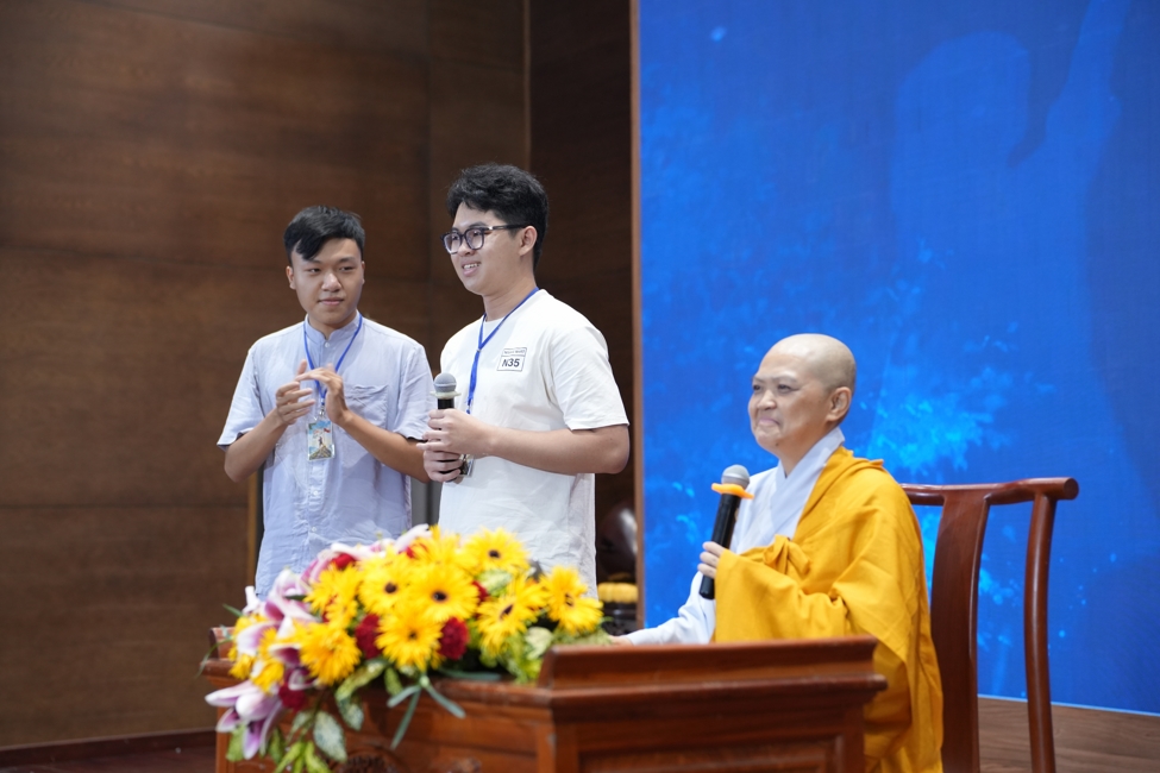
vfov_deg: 20.6
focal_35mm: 66
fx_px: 2127
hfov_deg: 30.5
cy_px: 386
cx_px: 580
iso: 1600
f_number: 2.8
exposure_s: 1/100
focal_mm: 66
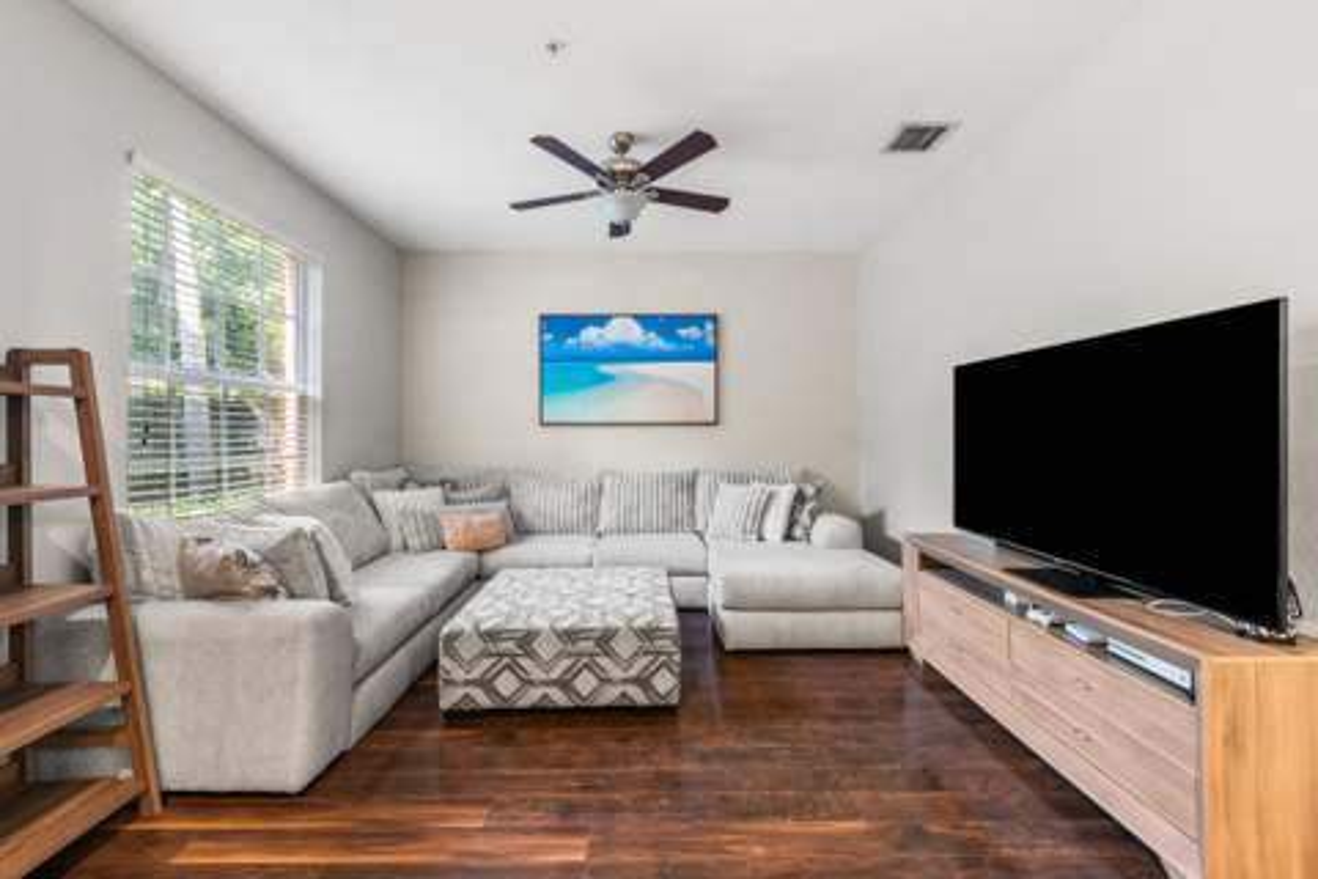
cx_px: 659
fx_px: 549
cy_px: 440
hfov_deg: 100.4
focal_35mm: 15
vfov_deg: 77.3
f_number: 9
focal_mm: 15
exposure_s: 3
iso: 100
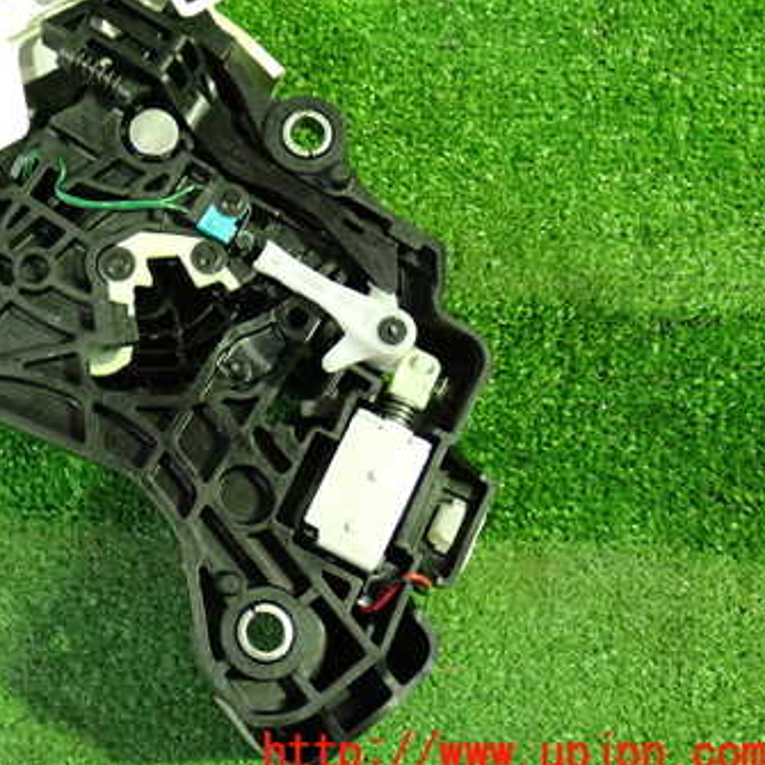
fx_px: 1425
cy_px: 269
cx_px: 94
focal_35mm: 57
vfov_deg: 29.9
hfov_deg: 29.0
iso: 800
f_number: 2.5
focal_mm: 6.37
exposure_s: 1/30
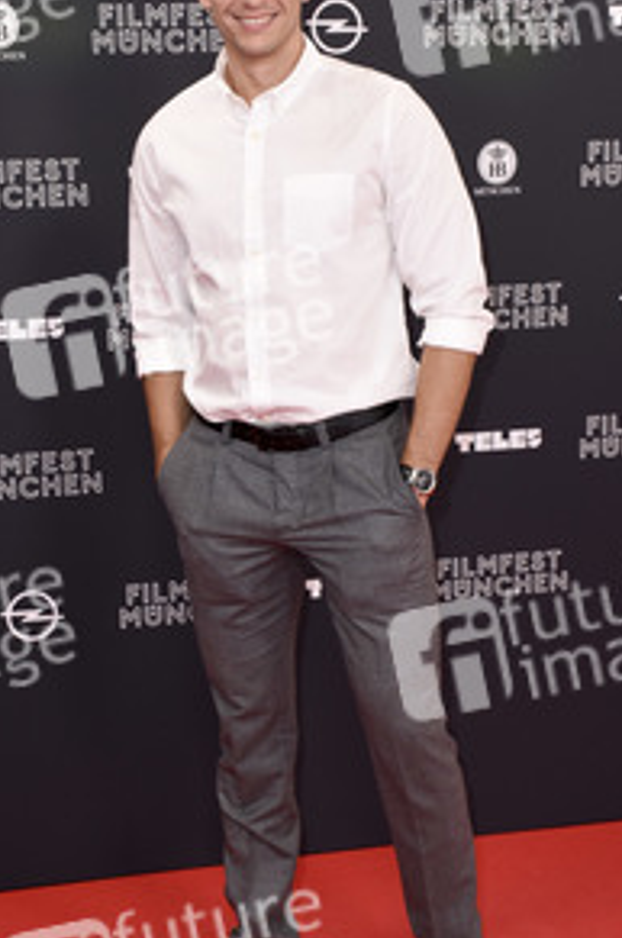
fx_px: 1717
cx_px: 261
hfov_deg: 20.5
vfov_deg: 30.6
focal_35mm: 66
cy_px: 484
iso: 500
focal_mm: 32
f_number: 6.3
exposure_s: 1/100
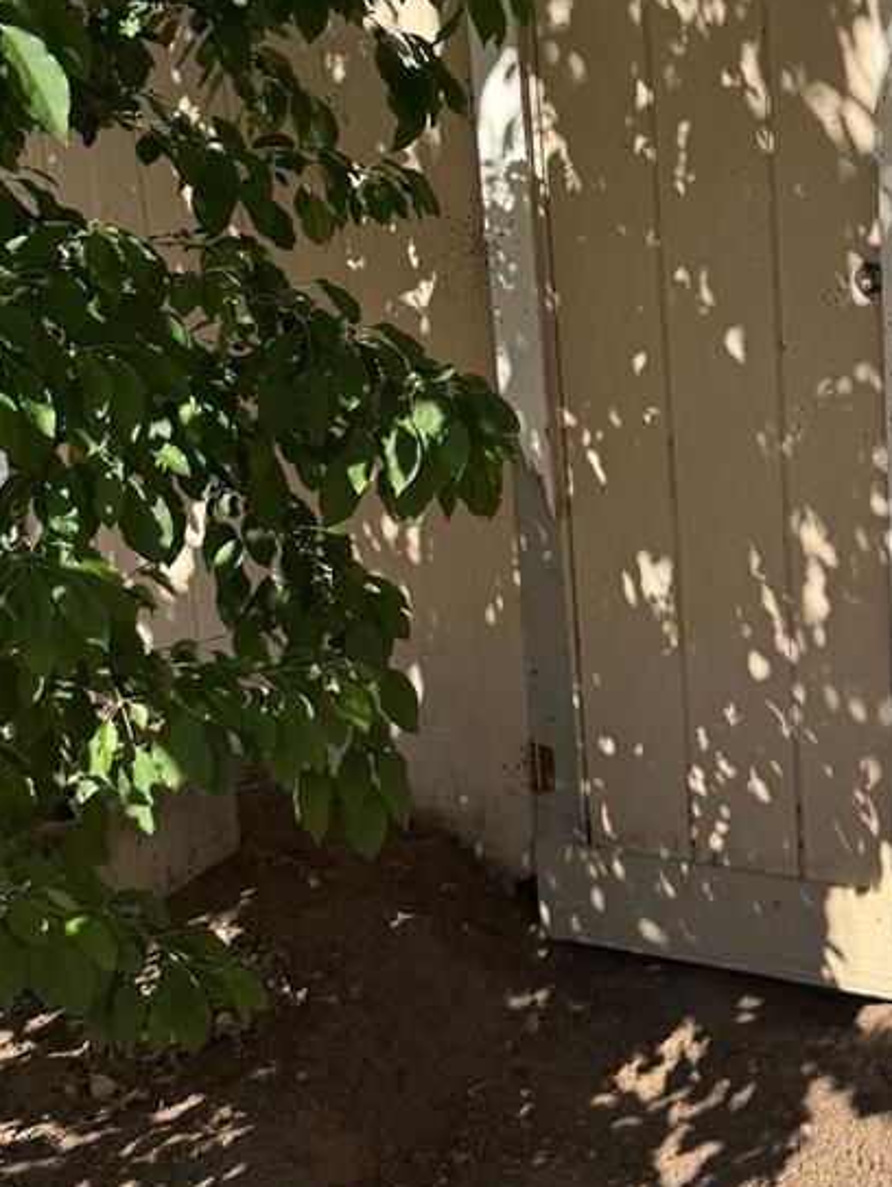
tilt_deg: -9.6
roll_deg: +2.6
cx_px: 770
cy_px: 289
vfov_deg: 35.3
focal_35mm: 53
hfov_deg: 26.8
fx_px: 1819
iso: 80
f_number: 1.78
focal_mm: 6.76
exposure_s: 1/1524
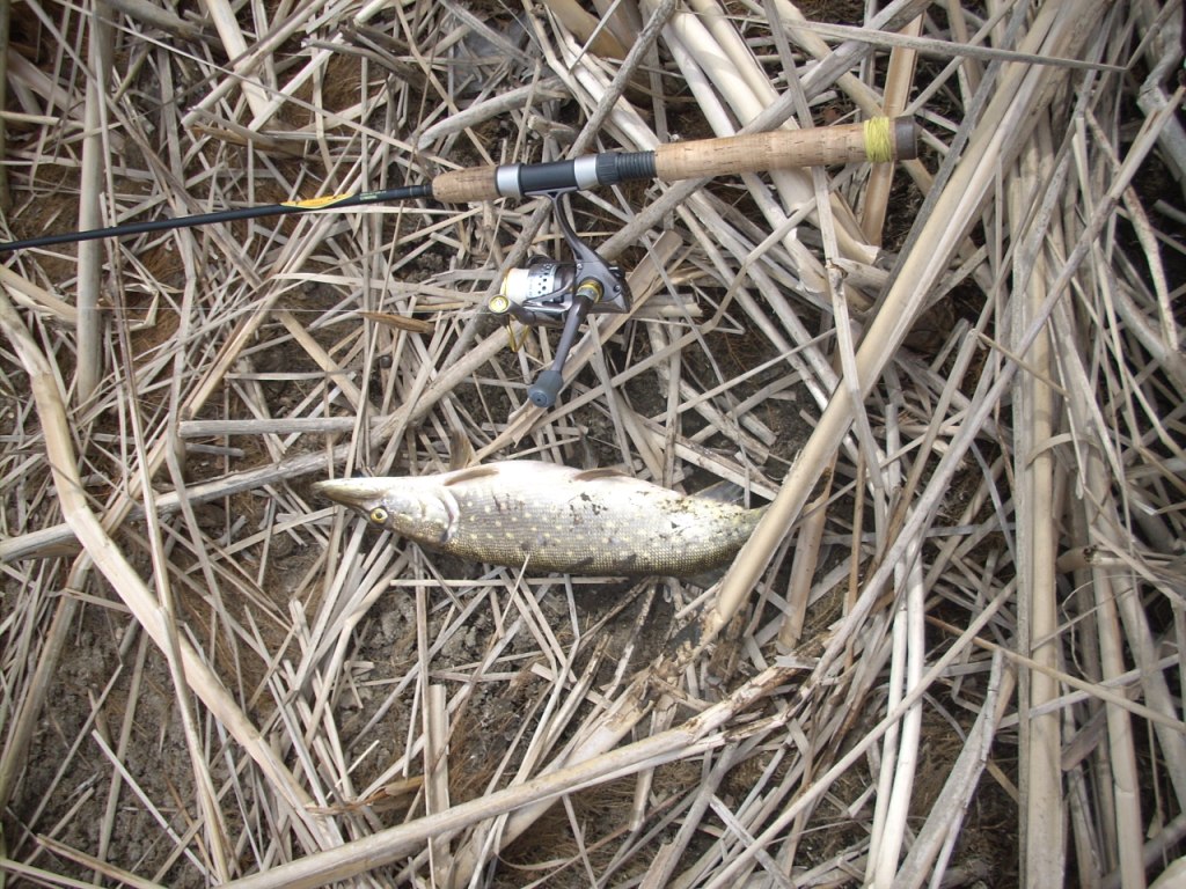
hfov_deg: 50.1
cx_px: 593
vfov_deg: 38.7
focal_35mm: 37
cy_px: 444
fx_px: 1268
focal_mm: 6.2
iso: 64
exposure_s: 1/130
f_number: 5.6
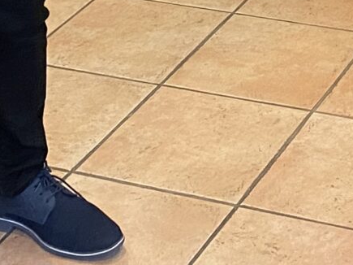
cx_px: 375
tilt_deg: -7.7
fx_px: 1560
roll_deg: +0.6
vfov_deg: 8.4
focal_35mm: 153
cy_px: -476
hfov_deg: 12.7
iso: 125
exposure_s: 1/50
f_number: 1.8
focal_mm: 4.25
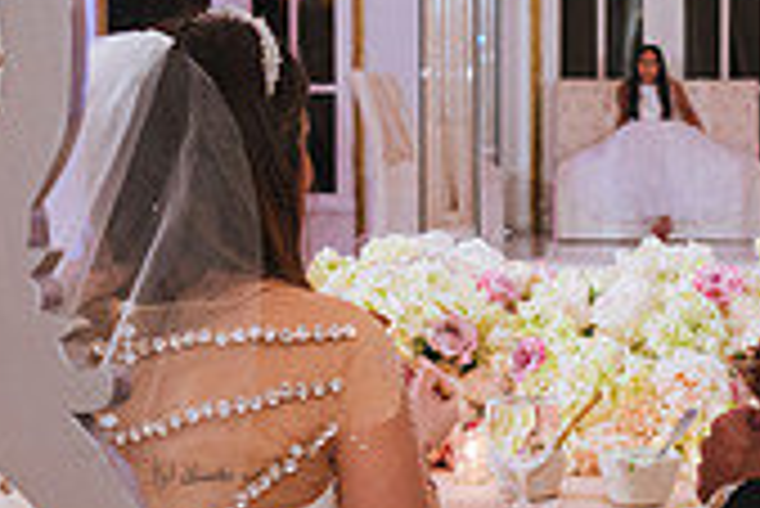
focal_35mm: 110
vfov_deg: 12.5
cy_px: 258
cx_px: 643
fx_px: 2324
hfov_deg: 18.3
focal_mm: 32
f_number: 4
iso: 1600
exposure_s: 1/160
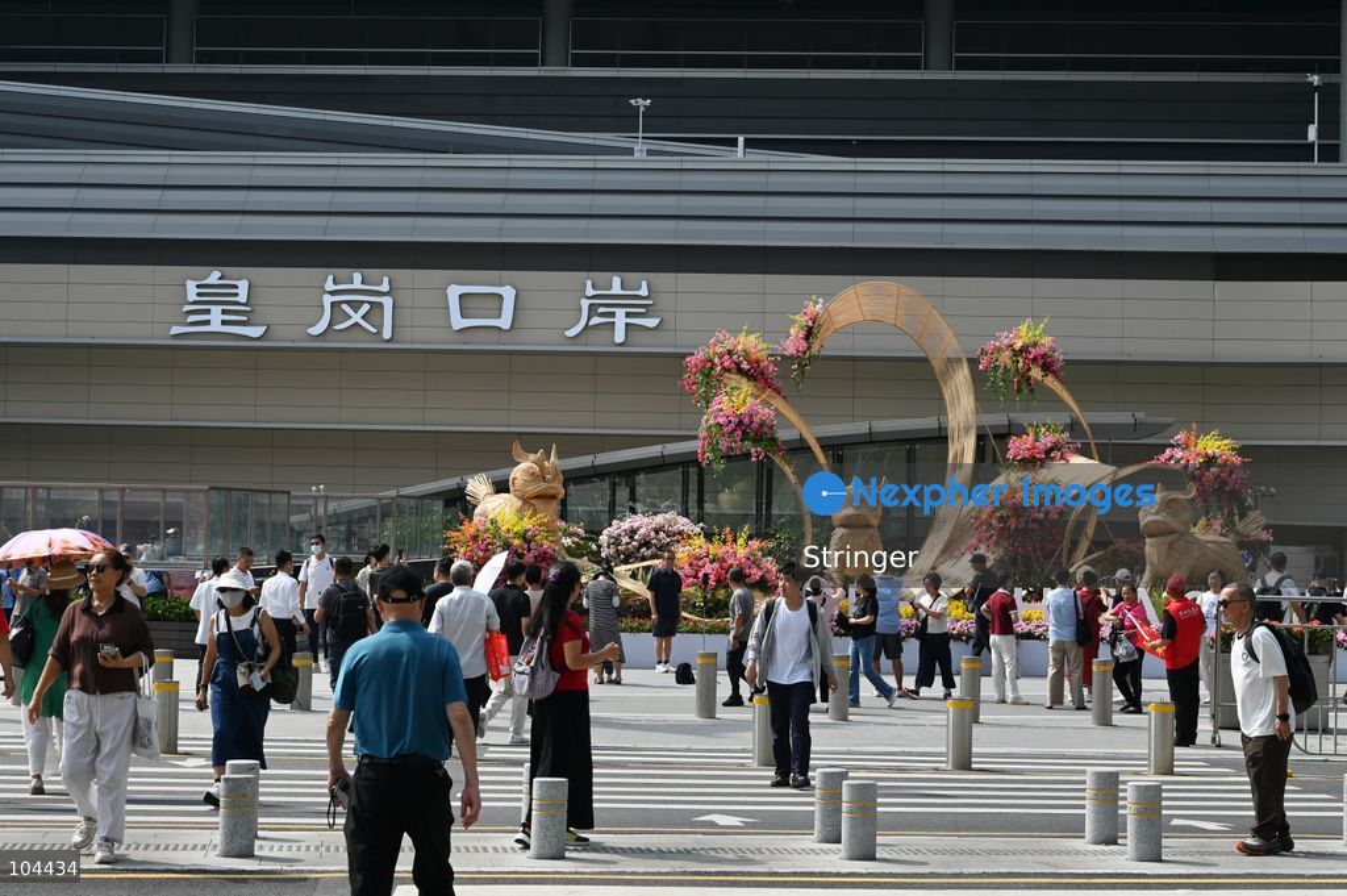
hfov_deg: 30.1
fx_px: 2505
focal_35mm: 67
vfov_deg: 20.3
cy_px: 448
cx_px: 674
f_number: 9
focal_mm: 67
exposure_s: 1/640
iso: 280
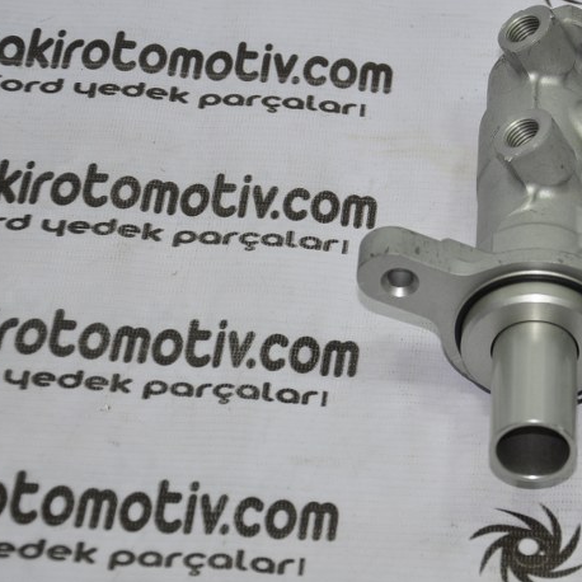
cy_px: 235
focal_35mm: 145
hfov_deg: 12.0
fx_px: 2758
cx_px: 534
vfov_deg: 12.0
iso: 200
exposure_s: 1/60
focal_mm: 58
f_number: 5
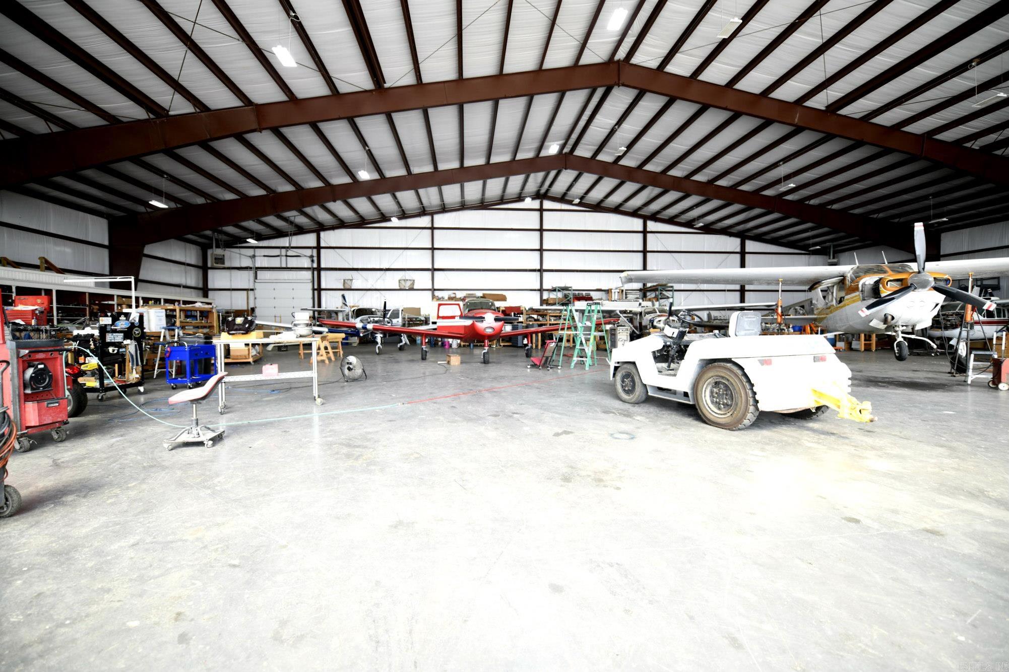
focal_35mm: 14
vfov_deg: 81.2
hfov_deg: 104.3
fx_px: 392
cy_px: 336
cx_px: 504
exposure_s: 1/20
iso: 64
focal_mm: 14
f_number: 2.8
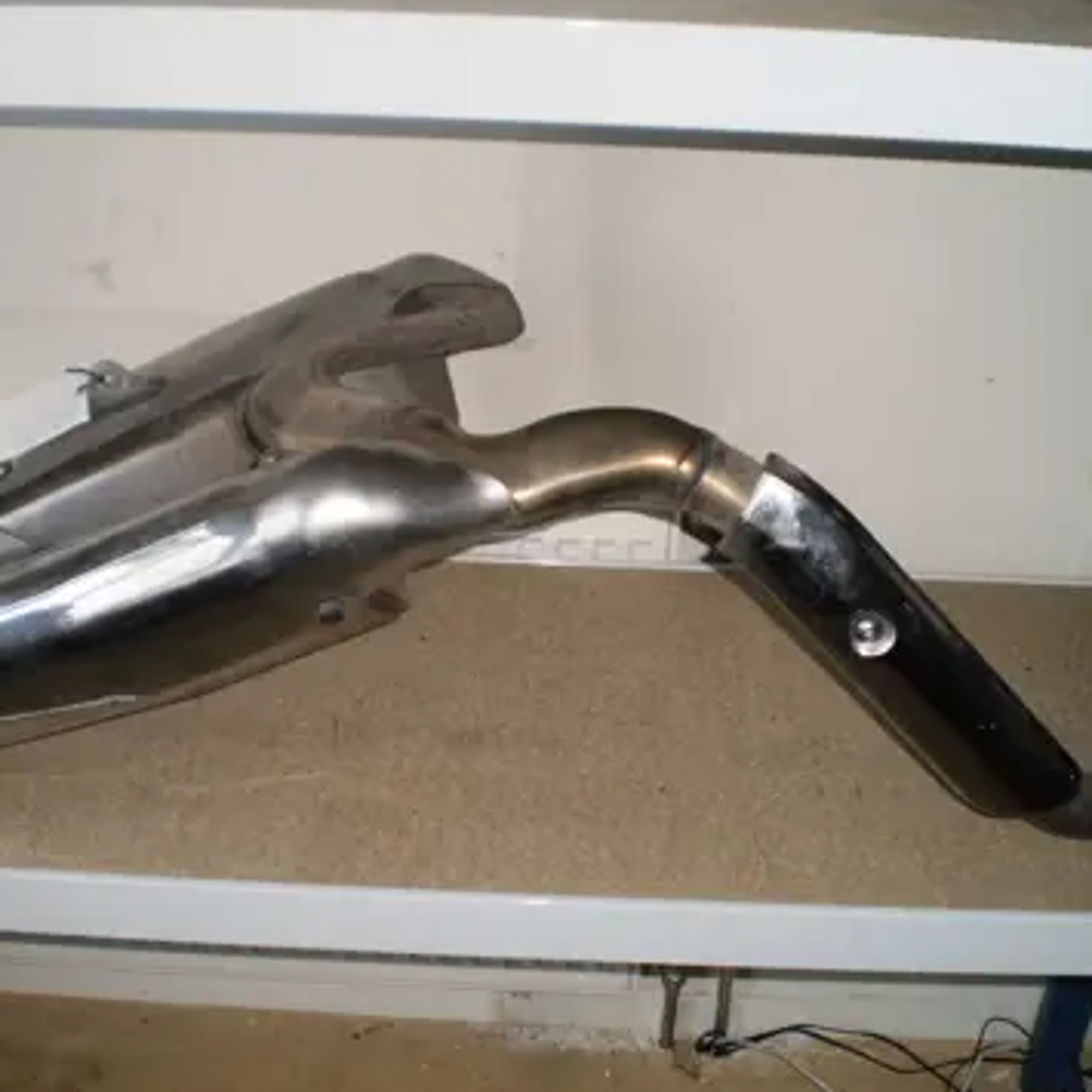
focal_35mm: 43
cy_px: 548
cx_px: 517
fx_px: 1535
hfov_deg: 39.2
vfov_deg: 39.2
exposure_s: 1/30
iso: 125
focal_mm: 6.3
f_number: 3.1
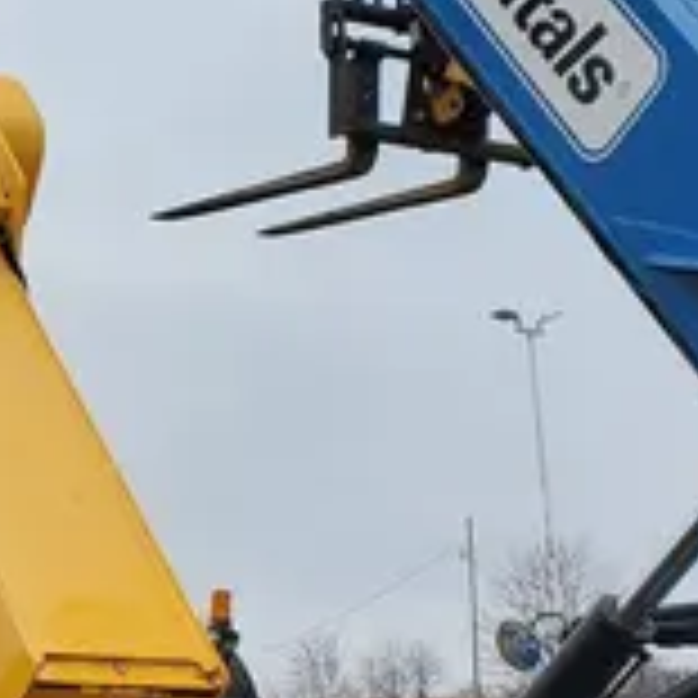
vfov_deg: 15.9
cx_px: -464
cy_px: 561
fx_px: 2487
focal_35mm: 109
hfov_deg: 14.5
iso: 50
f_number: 2.4
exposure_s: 1/537
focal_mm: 4.3
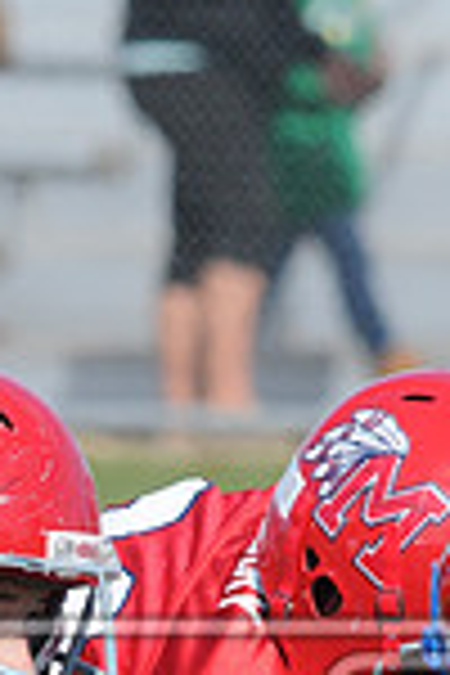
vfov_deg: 1.2
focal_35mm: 1738
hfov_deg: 0.8
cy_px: 828
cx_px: -7
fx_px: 32585
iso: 200
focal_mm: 300
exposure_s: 1/500
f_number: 8
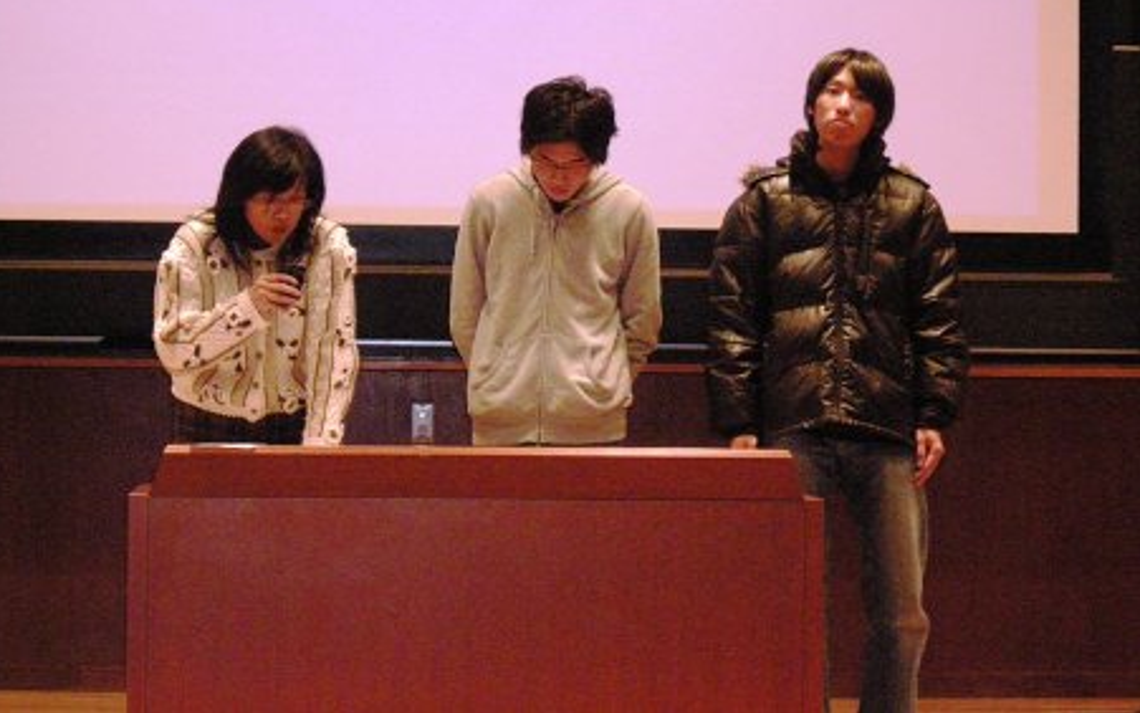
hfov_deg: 17.5
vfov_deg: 11.0
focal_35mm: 119
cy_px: 283
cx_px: 566
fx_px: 3698
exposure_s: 1/60
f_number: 5.4
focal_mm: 23.7
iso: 1000
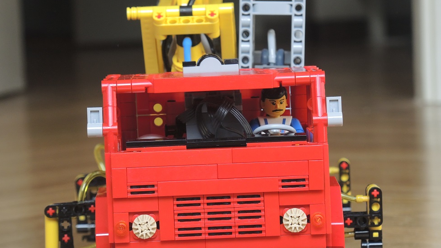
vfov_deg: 6.7
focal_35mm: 181
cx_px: 217
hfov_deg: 11.9
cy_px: 129
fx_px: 2116
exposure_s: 1/60
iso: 280
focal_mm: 28.4
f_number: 3.5
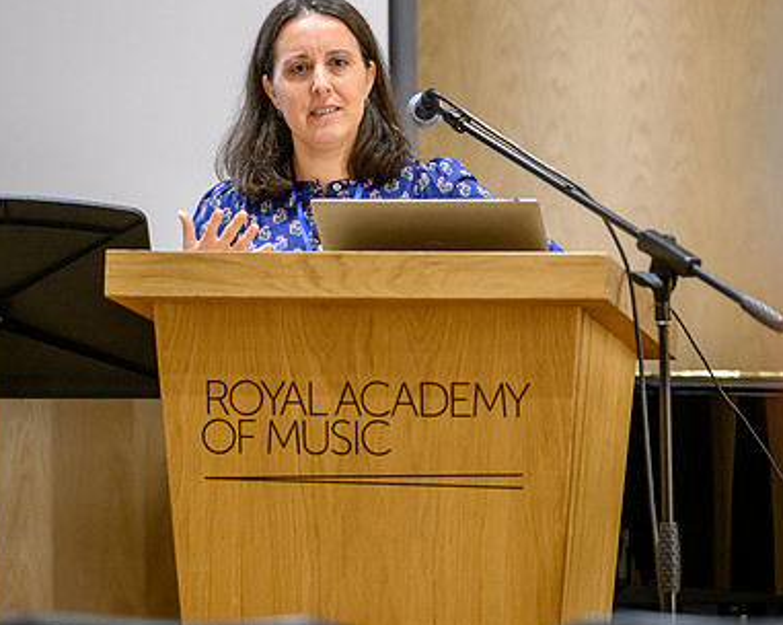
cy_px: 277
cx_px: 540
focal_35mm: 221
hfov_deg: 8.7
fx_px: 5116
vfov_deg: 7.0
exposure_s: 1/125
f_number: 2.8
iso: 3600
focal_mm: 150
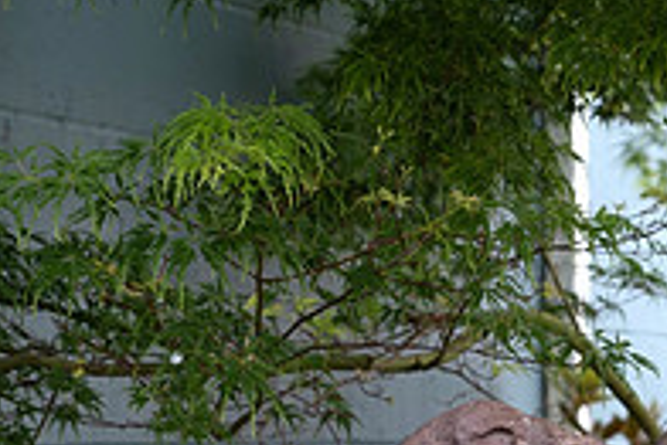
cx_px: 837
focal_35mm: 234
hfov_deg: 8.7
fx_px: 4339
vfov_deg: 5.8
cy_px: 586
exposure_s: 1/100
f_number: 5
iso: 125
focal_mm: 52.4
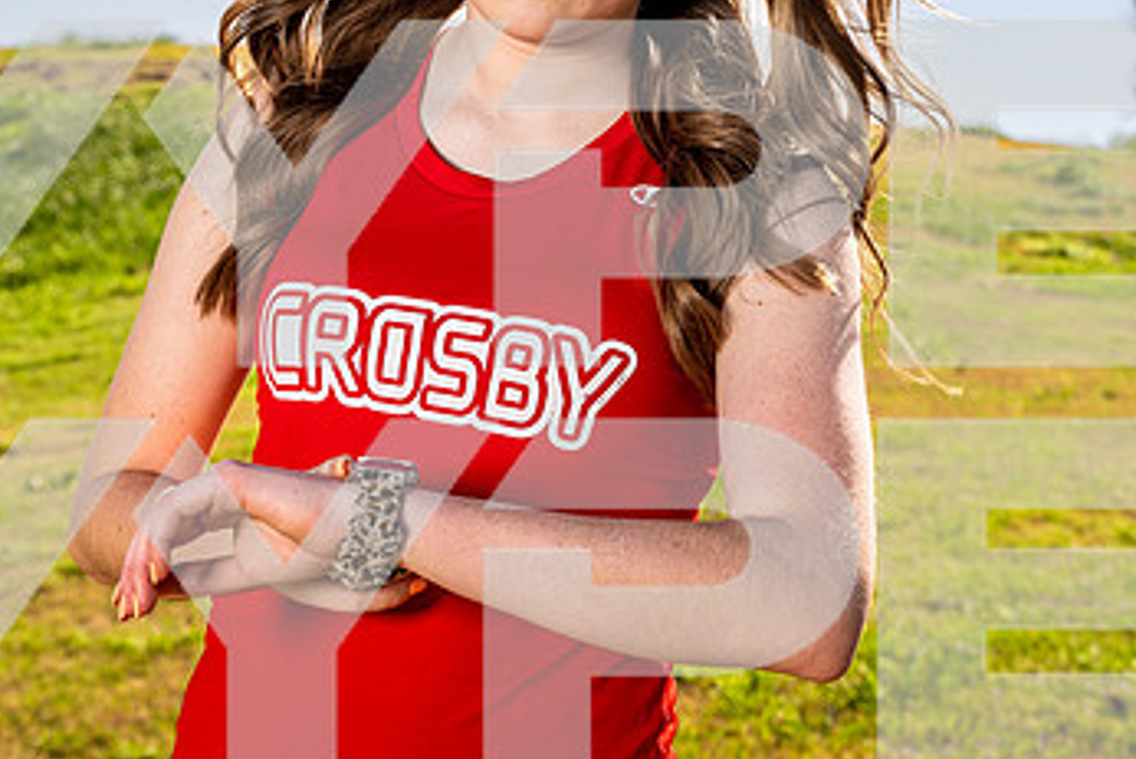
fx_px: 2967
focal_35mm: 94
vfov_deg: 14.5
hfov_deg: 21.6
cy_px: 196
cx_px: 430
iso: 100
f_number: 8
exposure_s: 1/250
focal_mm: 56
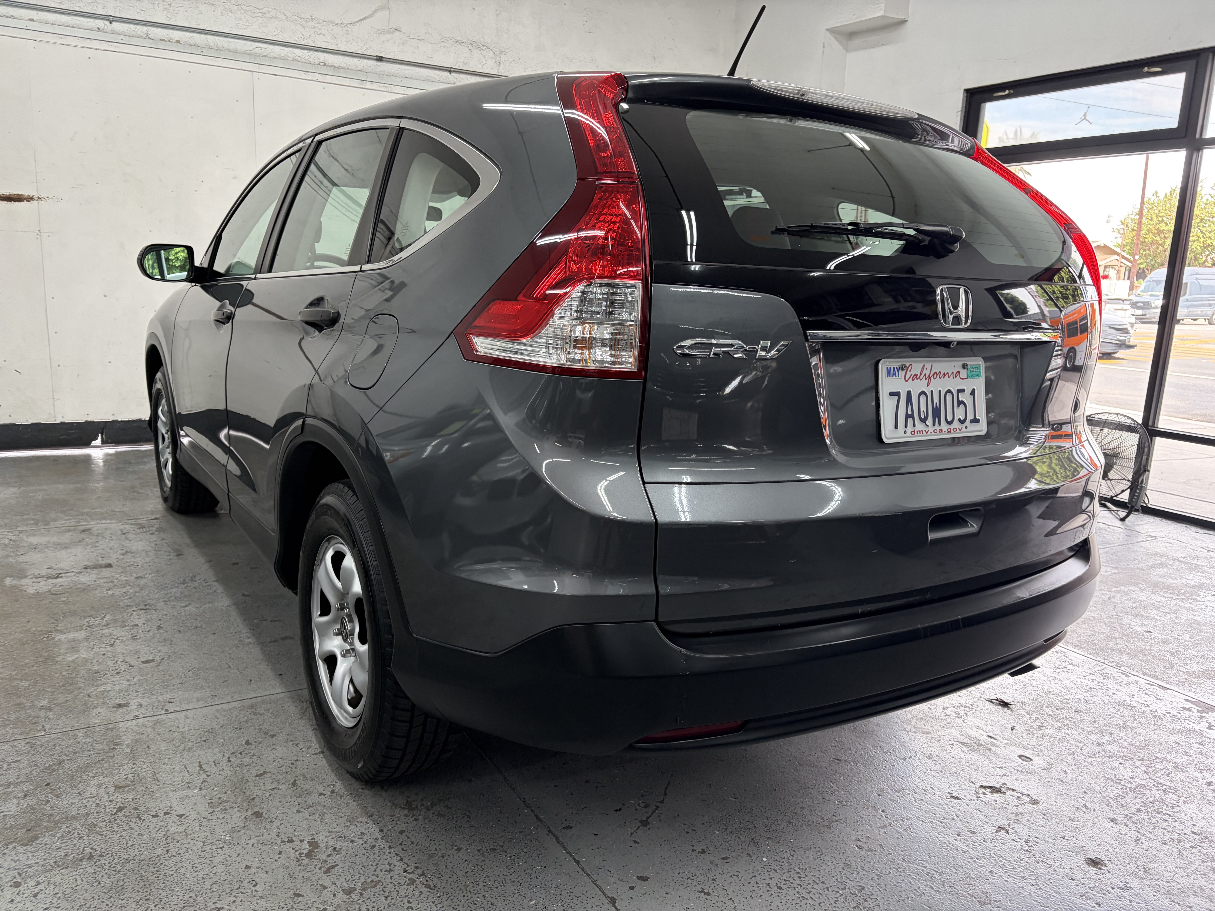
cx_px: 608
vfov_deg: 53.1
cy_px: 456
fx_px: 913
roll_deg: -2.7
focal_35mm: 26
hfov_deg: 67.3
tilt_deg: -12.8
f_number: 1.6
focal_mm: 5.96
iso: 160
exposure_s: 1/120
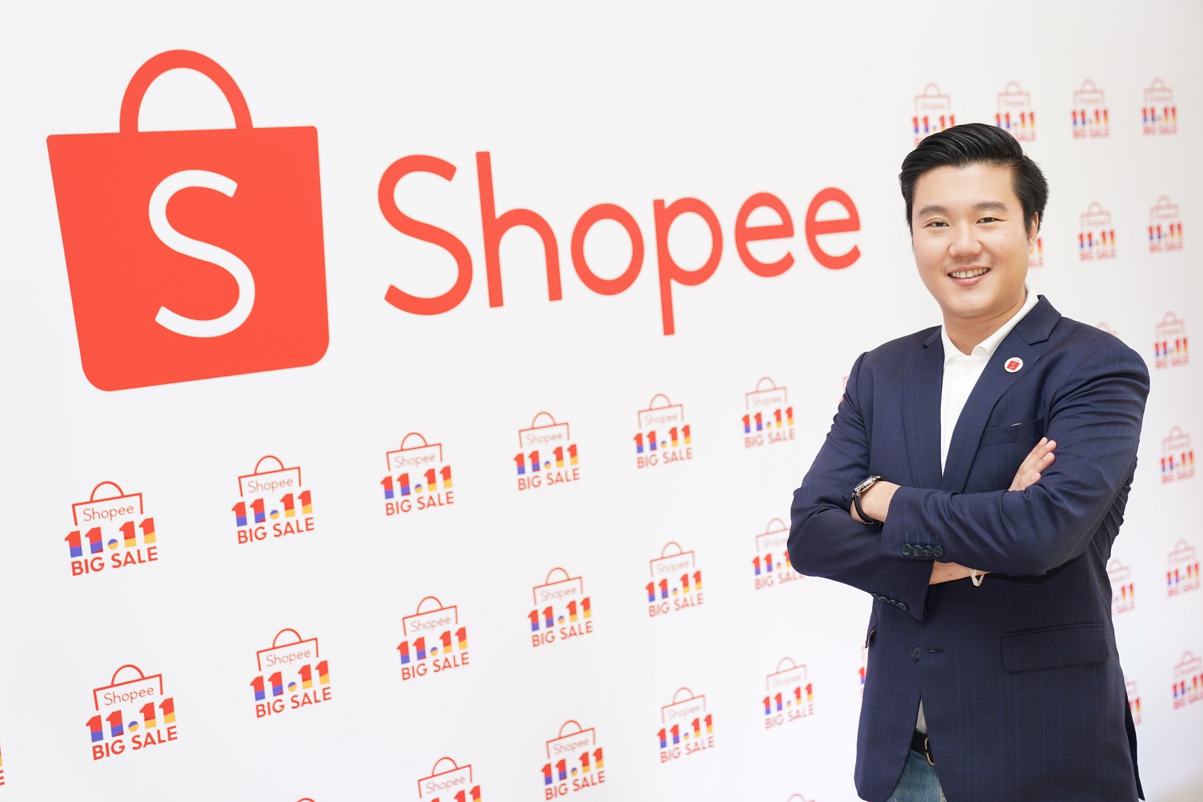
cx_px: 602
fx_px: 1704
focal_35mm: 51
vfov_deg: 26.5
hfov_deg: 38.9
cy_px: 401
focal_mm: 51
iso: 1250
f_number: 2.8
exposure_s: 1/200
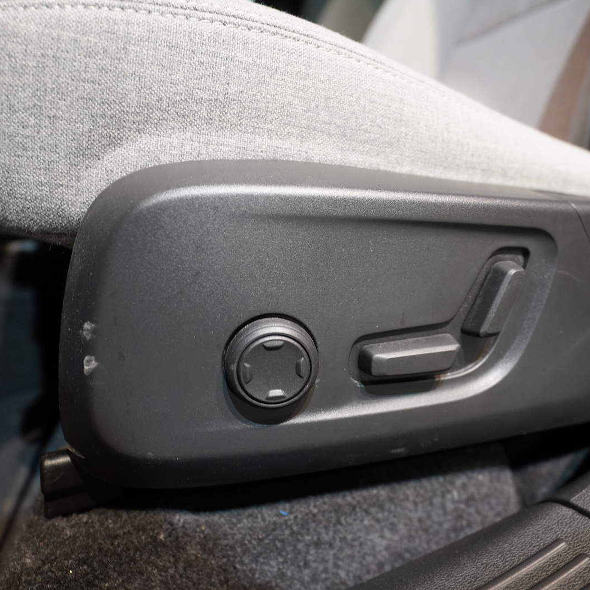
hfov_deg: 72.0
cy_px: 303
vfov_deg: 72.1
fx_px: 405
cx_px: 319
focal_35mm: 21
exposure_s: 1/60
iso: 2000
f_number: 2.8
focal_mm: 16
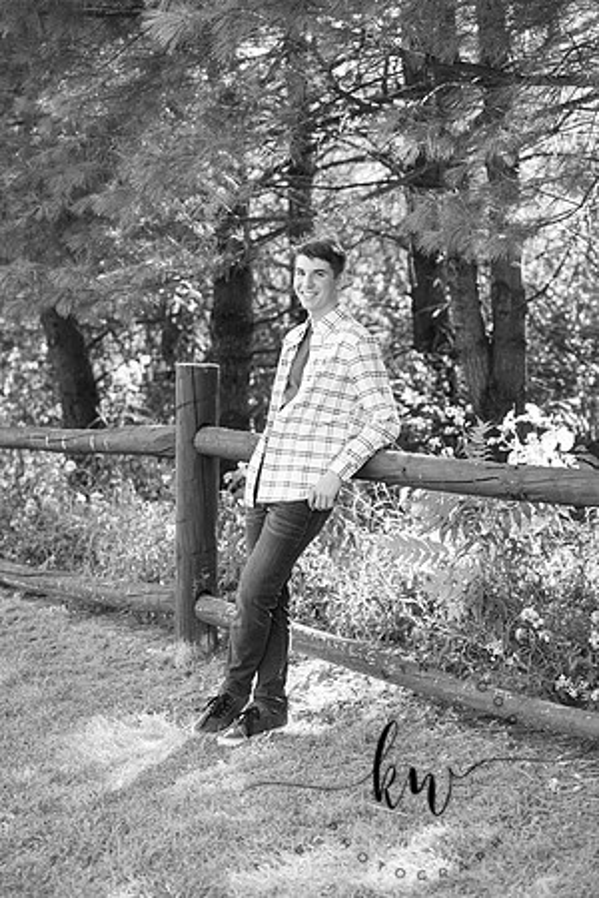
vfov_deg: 28.8
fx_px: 1747
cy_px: 449
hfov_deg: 19.5
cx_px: 300
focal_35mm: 70
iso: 400
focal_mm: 70
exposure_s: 1/250
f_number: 3.2
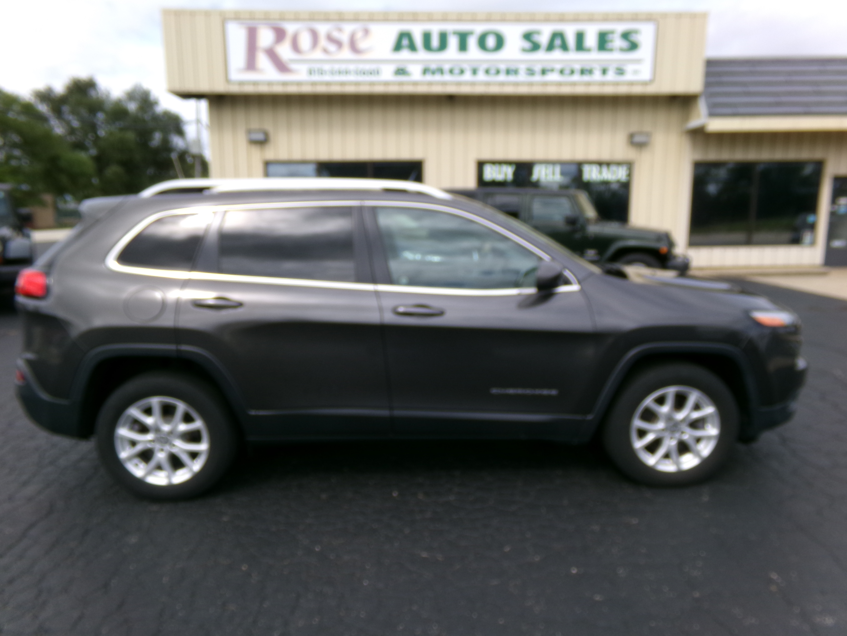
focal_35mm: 24
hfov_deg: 71.6
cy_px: 318
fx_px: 587
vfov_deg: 56.8
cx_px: 424
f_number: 3.7
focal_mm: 4.3
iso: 100
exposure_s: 1/550
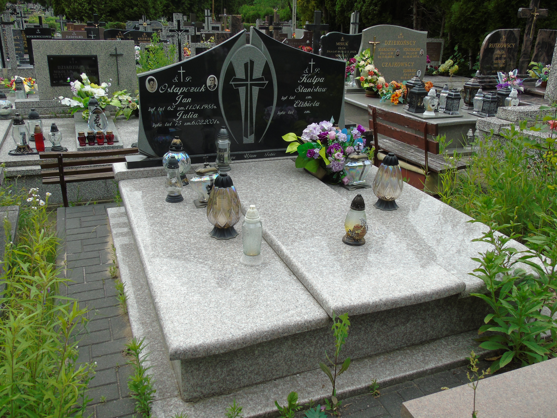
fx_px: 467
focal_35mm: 29
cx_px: 278
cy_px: 209
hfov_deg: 61.7
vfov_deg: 48.2
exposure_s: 1/400
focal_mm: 5.2
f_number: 3.6
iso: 80
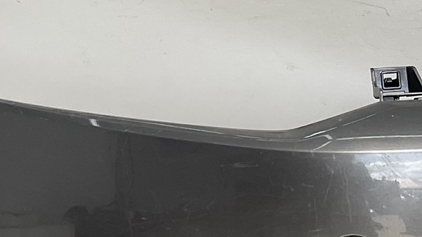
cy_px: 99
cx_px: 445
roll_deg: -1.5
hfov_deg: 19.5
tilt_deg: -6.4
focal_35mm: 106
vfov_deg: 11.4
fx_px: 1186
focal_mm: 3
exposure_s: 1/403
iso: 16
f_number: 1.8
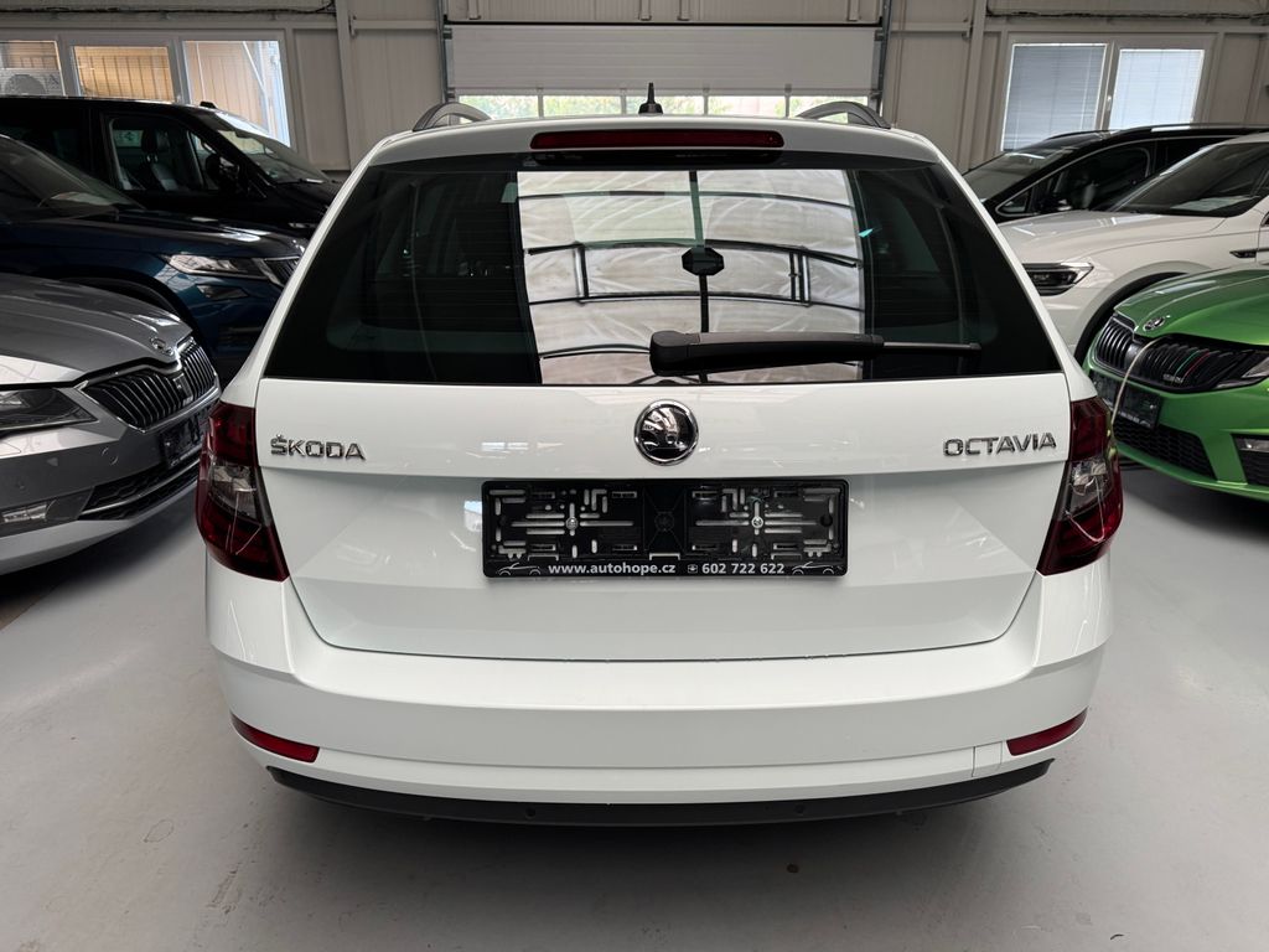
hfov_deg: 71.6
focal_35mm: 24
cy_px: 476
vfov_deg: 56.8
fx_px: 880
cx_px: 634
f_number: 1.78
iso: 200
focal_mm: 6.76
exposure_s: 1/102
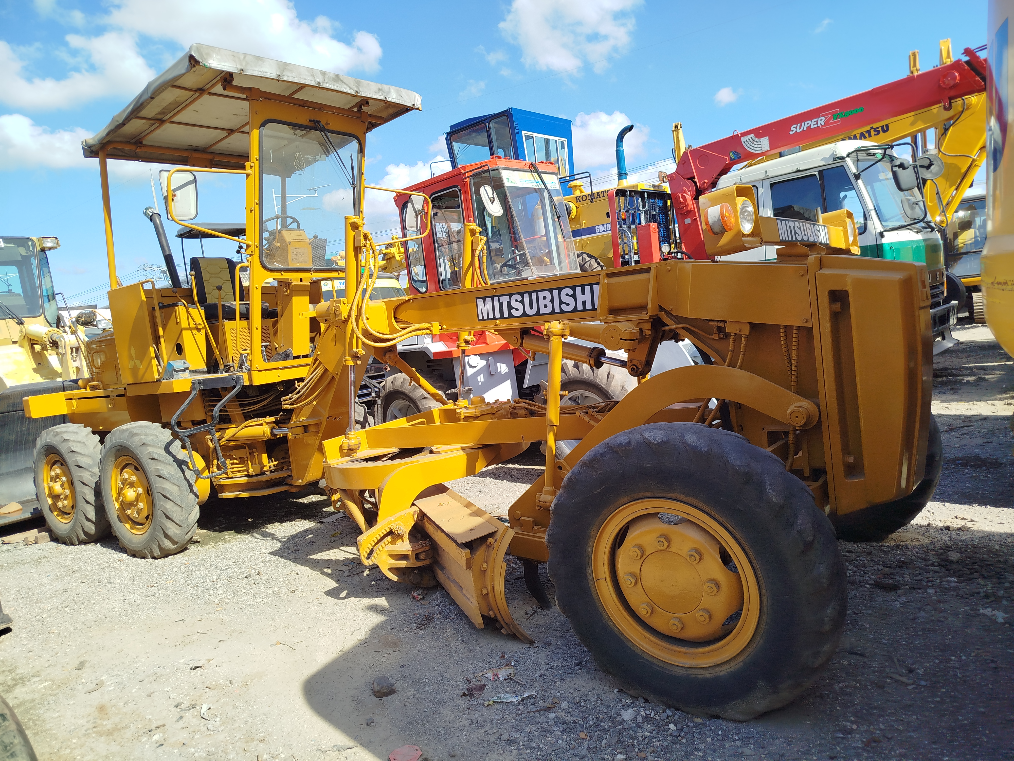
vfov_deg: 56.8
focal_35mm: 24
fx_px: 703
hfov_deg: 71.6
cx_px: 507
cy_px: 380
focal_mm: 5.31
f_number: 1.7
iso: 50
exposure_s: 1/542
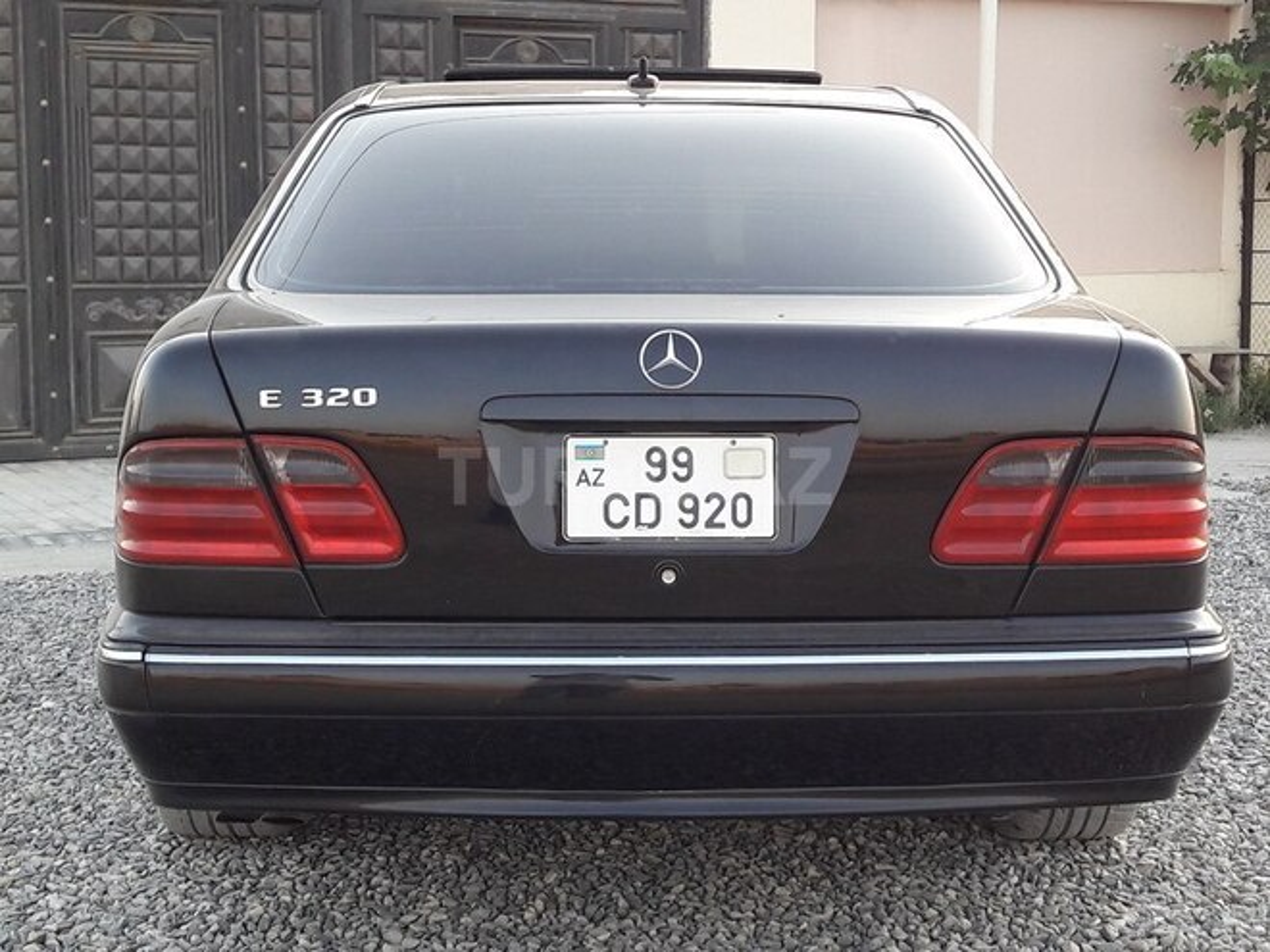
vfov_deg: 49.7
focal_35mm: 28
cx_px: 635
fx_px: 1027
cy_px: 476
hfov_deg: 63.4
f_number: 1.9
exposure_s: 1/100
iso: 50
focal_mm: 3.7
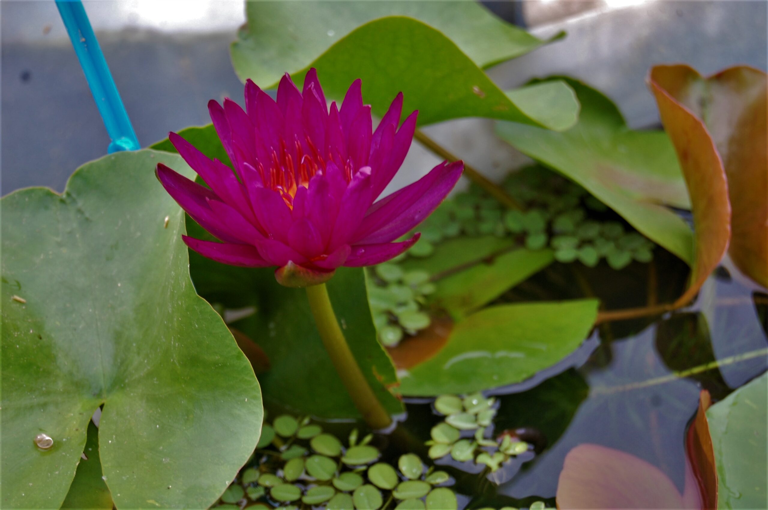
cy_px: 255
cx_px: 384
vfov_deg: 16.5
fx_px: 1758
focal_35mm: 82
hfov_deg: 24.6
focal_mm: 55
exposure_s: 1/60
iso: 400
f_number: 5.6
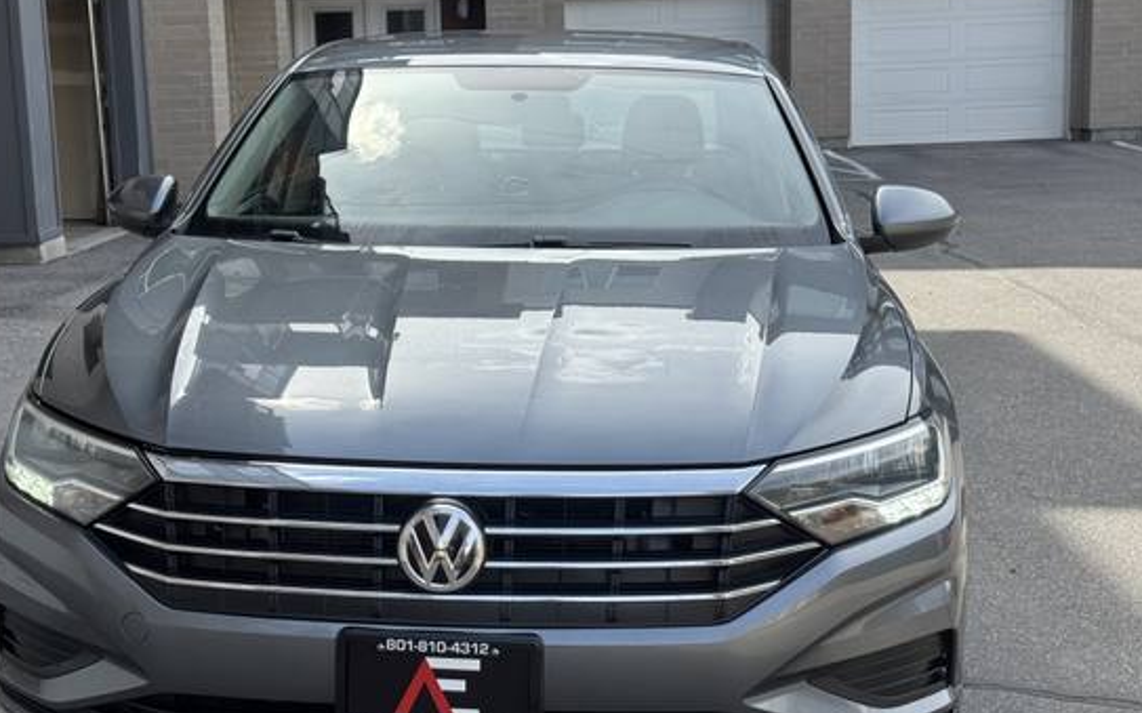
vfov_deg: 21.6
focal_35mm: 60
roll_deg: +1.7
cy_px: 376
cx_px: 477
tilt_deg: -9.5
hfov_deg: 33.9
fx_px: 1867
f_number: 1.78
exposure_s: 1/1524
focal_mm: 6.76
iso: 64
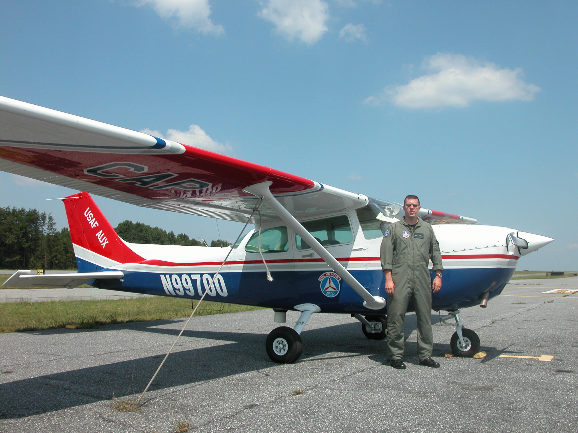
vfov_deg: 40.7
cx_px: 289
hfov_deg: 52.6
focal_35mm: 35
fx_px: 584
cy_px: 216
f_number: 6.3
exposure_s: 1/359
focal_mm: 8.9
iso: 100
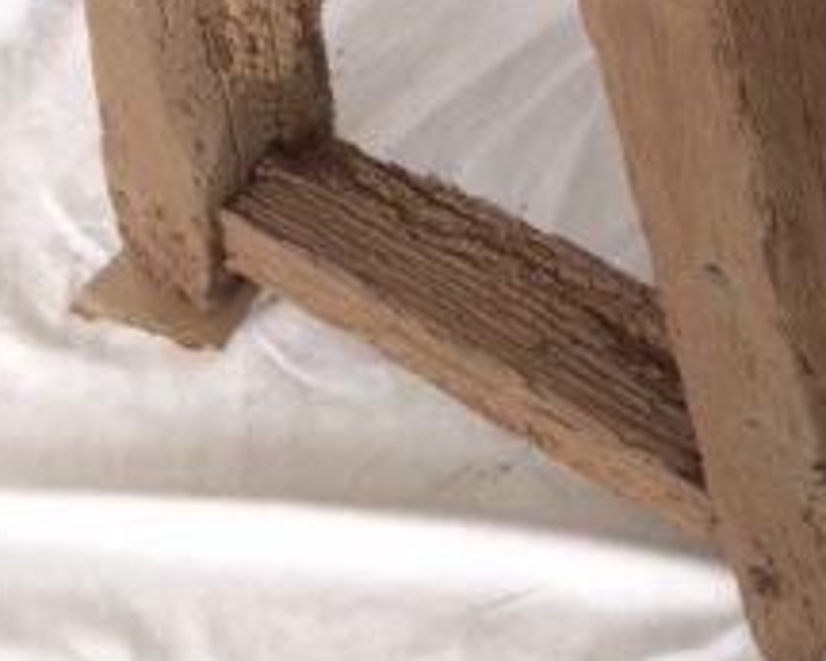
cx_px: 834
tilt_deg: -38.5
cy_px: -390
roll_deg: -0.3
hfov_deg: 21.9
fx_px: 2054
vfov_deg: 16.4
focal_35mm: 84
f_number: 2.2
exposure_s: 1/50
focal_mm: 4.15
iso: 32
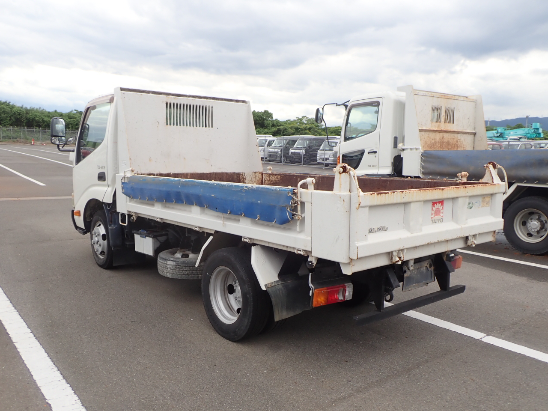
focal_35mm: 30
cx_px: 274
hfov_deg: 60.0
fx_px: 475
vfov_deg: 46.8
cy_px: 206
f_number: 3.2
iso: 100
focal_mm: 5.5
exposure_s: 1/400
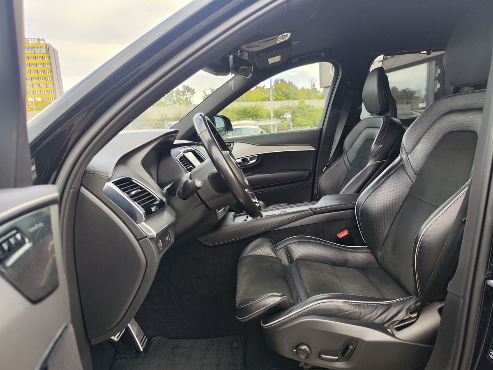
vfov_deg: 58.9
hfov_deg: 73.9
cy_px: 185
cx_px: 246
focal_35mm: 23
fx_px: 328
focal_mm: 7.01
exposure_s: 1/174
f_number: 1.69
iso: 50
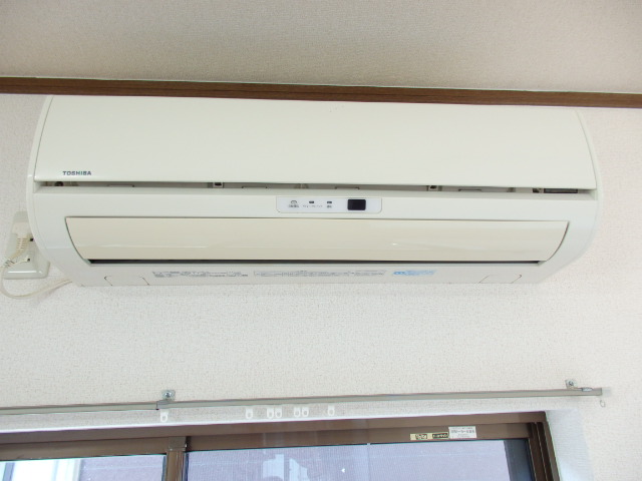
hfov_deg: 69.4
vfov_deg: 54.9
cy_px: 240
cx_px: 321
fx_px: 464
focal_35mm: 25
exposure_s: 1/30
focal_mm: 4.5
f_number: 3
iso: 250
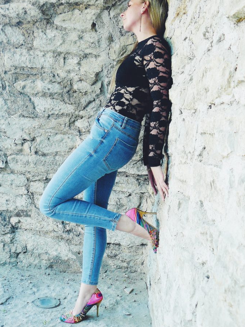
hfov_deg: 35.1
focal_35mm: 41
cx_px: 108
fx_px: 387
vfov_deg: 45.8
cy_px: 156
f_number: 2.8
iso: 100
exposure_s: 1/40
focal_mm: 6
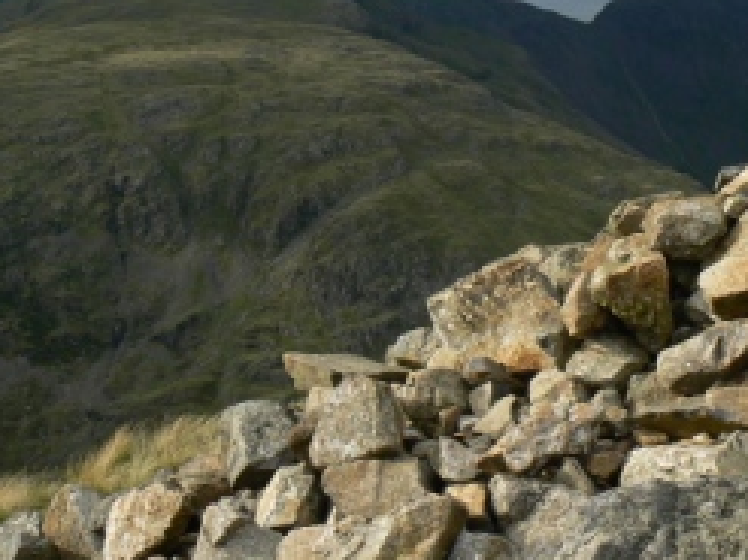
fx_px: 1361
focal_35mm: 63
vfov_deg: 22.9
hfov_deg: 30.0
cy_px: 94
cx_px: 600
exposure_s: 1/250
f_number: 5.6
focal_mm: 6
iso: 80
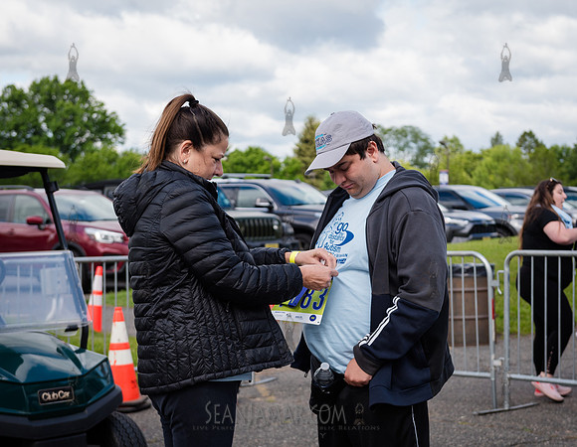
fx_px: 1285
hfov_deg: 25.3
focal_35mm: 76
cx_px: 317
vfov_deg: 19.7
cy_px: 264
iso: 200
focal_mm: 58
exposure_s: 1/640
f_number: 4
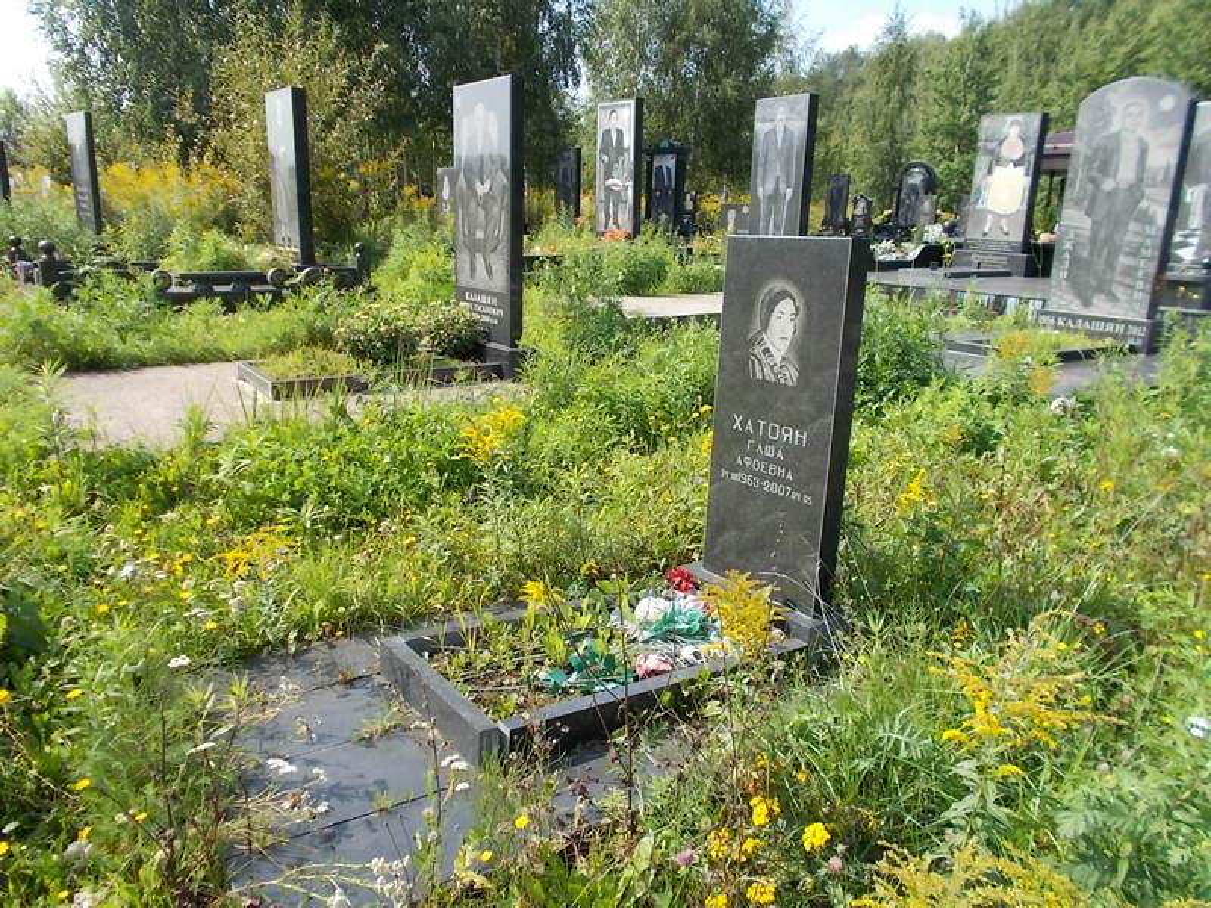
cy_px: 454
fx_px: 910
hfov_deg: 67.3
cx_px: 606
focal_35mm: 26
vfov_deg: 53.1
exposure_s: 1/400
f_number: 3.2
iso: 80
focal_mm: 4.6
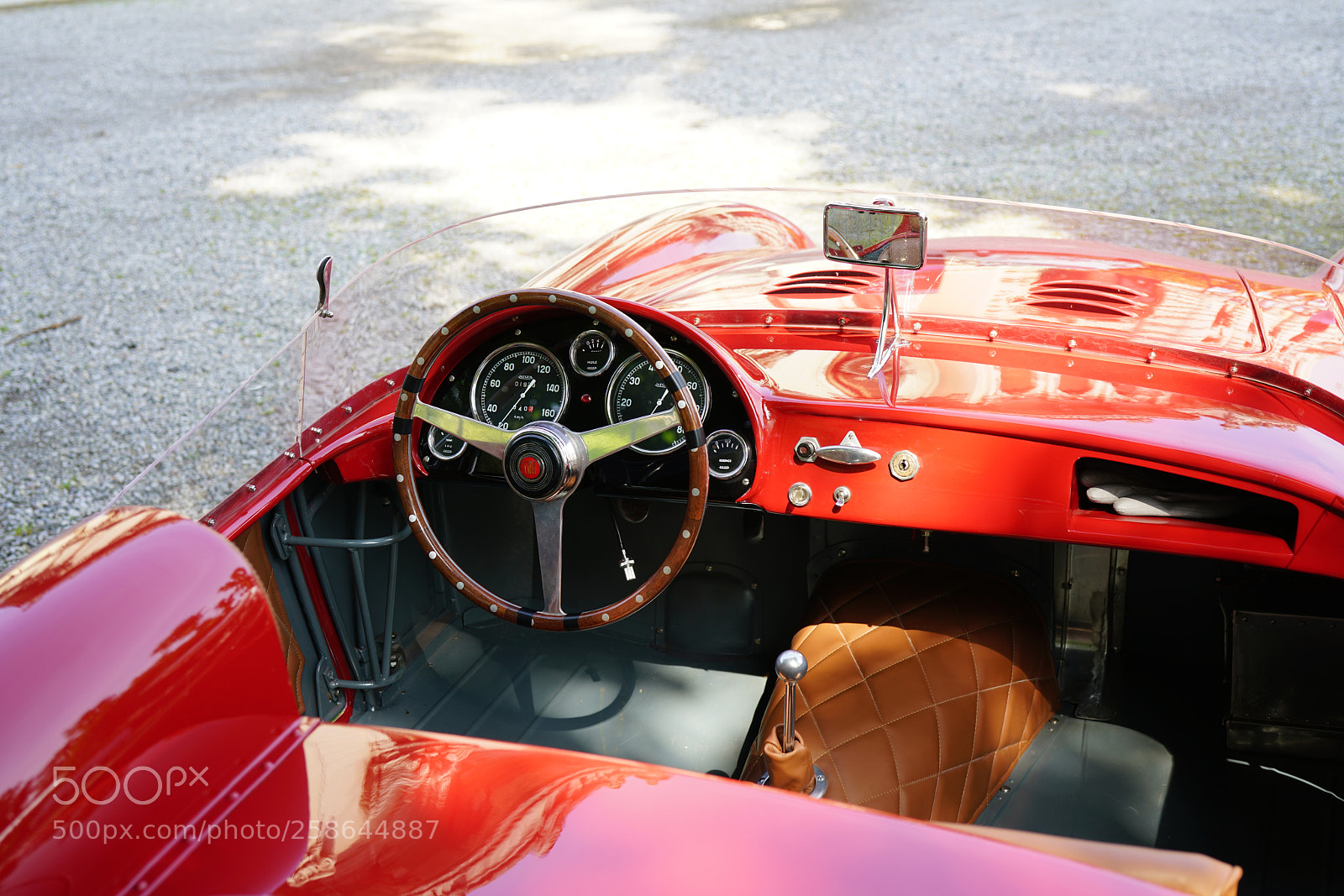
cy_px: 448
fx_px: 1867
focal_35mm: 50
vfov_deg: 27.0
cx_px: 672
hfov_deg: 39.6
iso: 100
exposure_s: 1/80
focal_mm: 50
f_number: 5
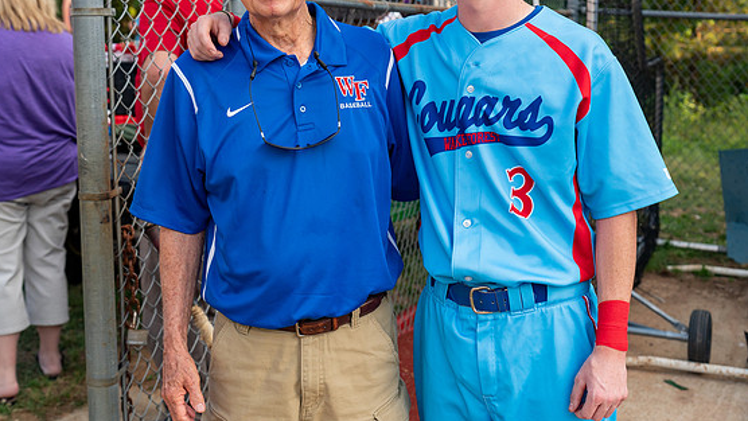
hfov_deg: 42.1
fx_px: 972
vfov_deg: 24.2
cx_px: 372
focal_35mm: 49
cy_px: 118
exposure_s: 1/1250
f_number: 3.5
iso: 800
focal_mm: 35
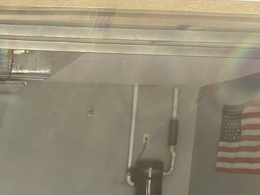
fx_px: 758
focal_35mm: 101
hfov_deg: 18.4
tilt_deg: -11.4
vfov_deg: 13.3
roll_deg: -2.3
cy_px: 337
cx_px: -54
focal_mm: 5.1
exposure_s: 1/338
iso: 32
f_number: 1.6
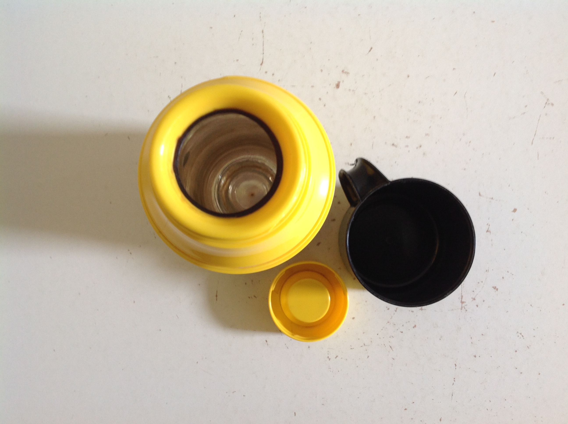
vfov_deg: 40.6
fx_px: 573
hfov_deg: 52.7
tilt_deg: -88.3
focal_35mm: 35
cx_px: 284
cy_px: 212
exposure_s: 1/15
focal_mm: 4.28
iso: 64
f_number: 2.4
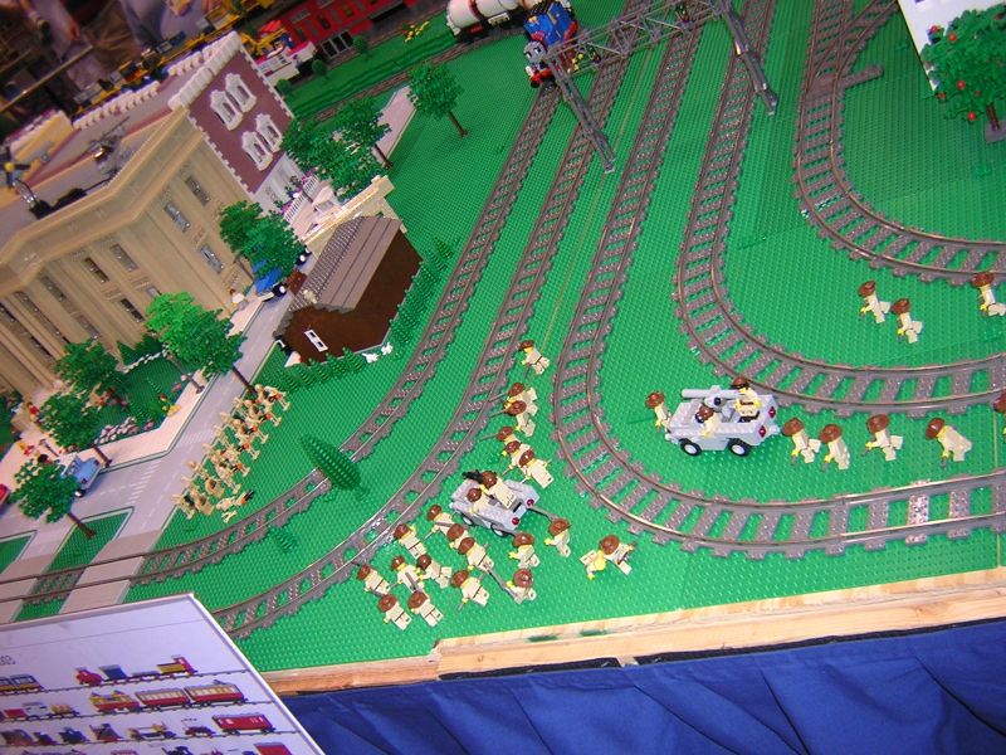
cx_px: 503
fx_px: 1046
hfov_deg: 51.4
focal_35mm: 36
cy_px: 378
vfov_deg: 39.7
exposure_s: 1/60.1
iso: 139
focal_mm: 4.7
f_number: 2.6
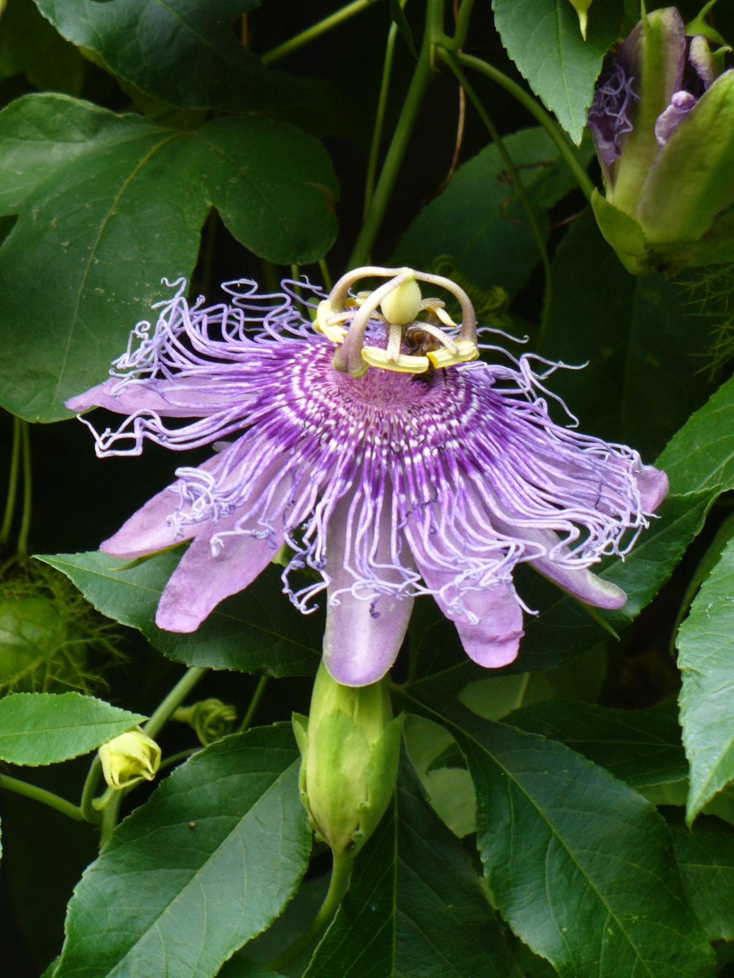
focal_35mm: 138
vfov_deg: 14.3
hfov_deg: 10.7
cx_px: 367
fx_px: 3902
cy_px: 489
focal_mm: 22.7
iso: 100
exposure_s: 1/40
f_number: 3.8
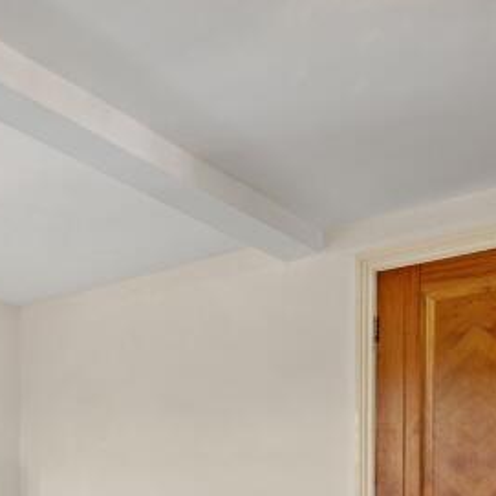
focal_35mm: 45
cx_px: -26
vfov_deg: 34.3
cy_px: 491
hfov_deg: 33.6
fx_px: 729
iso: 400
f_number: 8
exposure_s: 1/4
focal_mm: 14
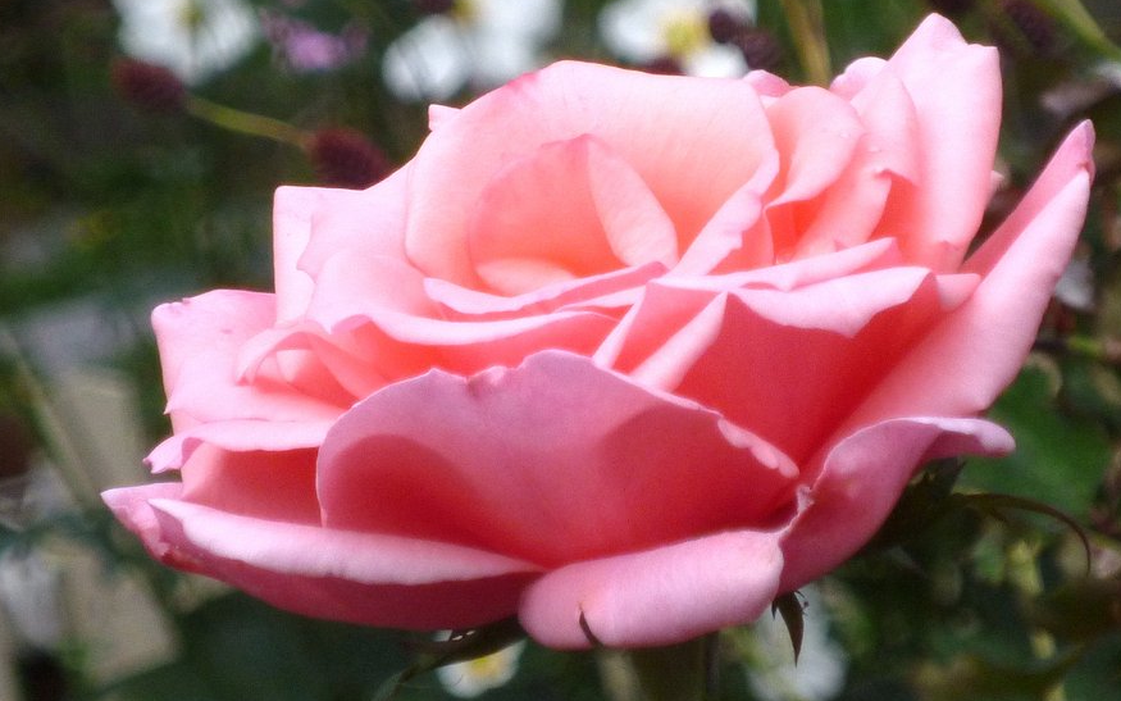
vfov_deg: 5.4
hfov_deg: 8.7
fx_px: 7394
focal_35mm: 242
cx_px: 605
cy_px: 273
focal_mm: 22
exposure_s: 1/125
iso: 200
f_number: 5.9
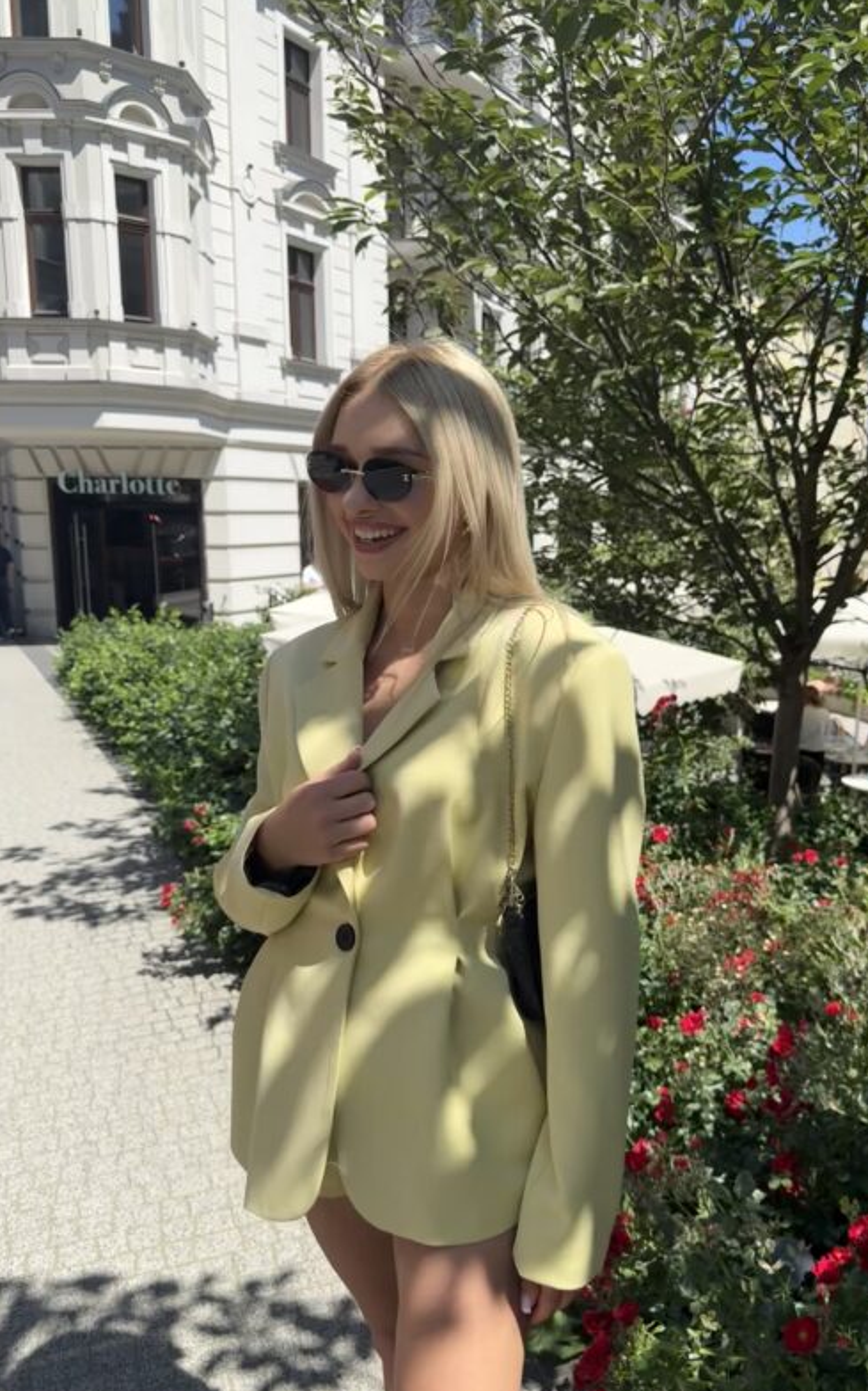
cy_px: 707
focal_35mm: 26
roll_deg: +0.8
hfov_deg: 47.3
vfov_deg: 70.4
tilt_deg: -14.5
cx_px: 518
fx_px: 985
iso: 80
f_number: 1.78
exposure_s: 1/4167
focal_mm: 6.76
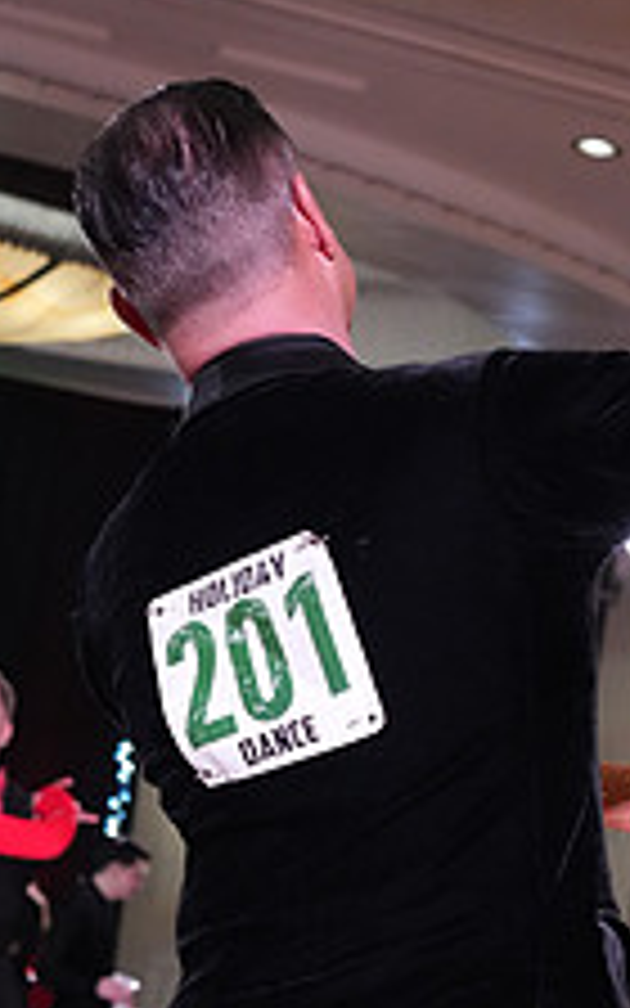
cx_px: 749
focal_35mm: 132
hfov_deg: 9.8
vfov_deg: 15.2
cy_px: 1238
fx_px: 3626
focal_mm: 50
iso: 5000
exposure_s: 1/320
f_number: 5
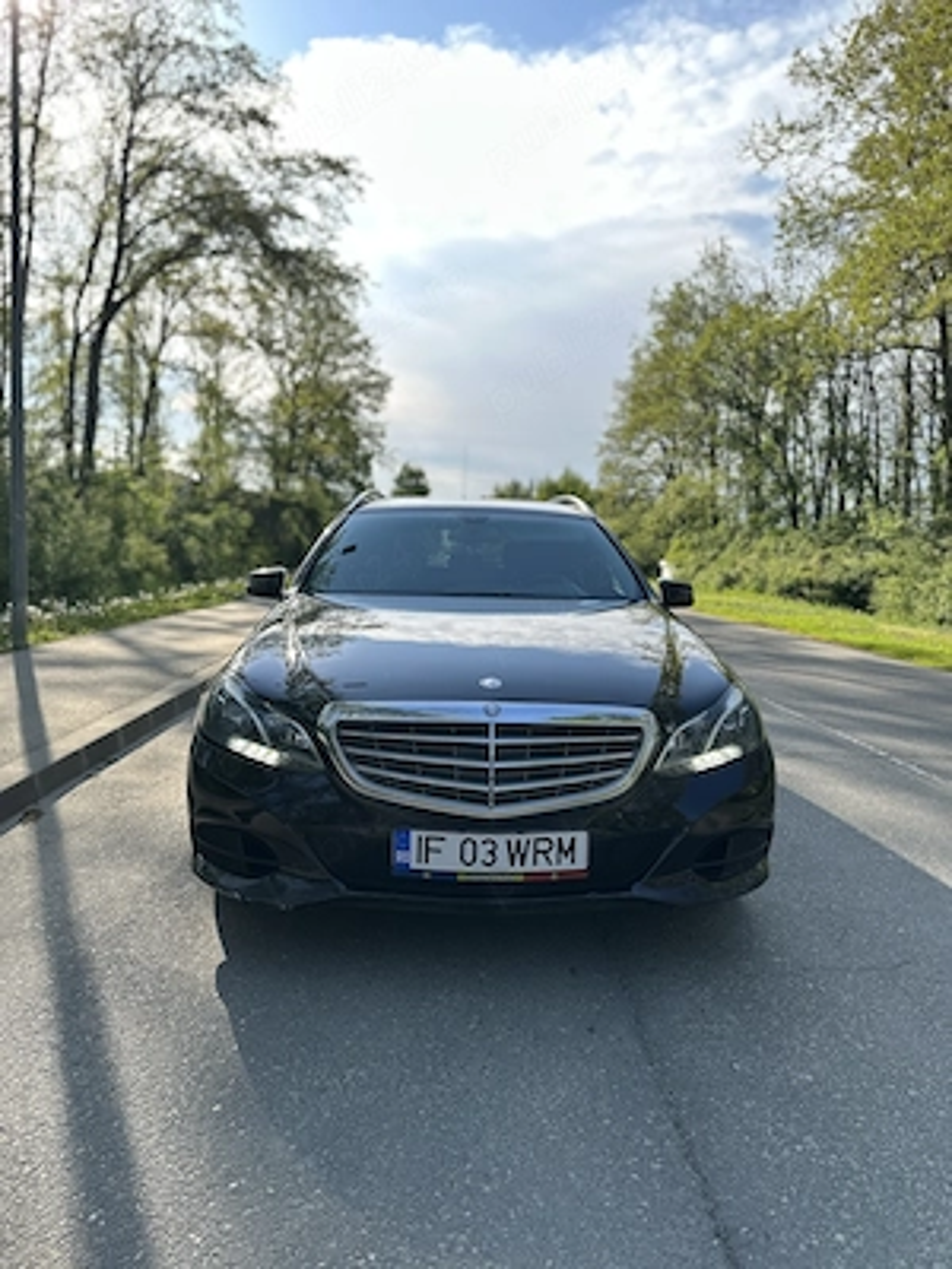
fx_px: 880
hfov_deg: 56.8
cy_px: 634
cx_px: 476
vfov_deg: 71.6
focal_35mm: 24
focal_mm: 6.86
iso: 80
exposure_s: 1/1412
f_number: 1.78
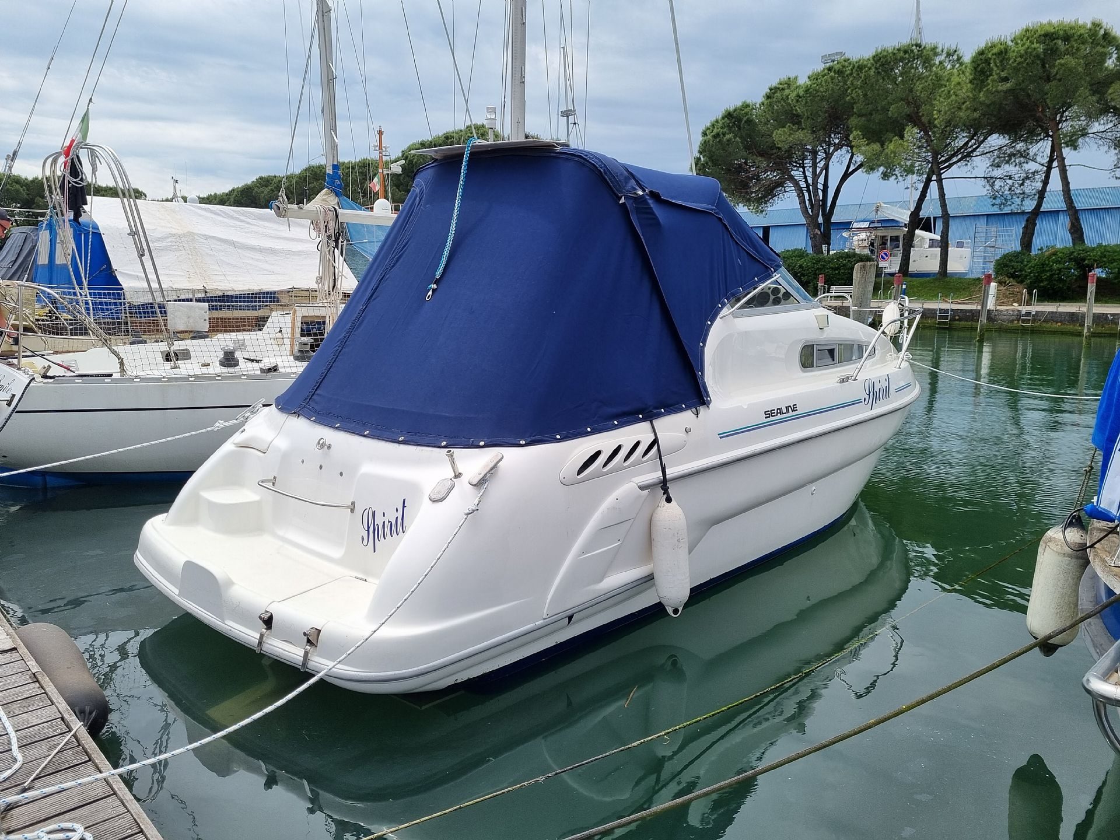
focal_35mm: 26
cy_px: 420
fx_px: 841
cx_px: 560
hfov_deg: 67.3
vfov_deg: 53.1
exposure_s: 1/2608
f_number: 1.8
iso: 50
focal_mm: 5.4
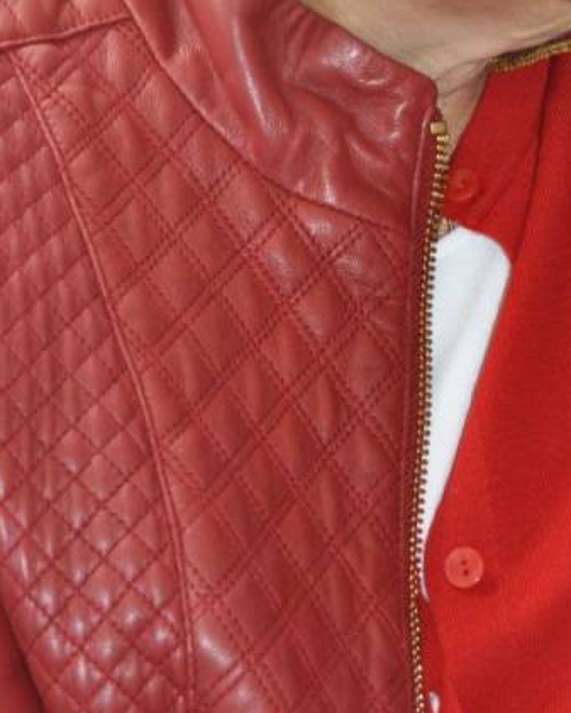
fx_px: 4329
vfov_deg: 9.3
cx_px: 532
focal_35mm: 205
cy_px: -110
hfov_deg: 7.5
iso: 800
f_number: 5
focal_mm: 60
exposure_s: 1/60
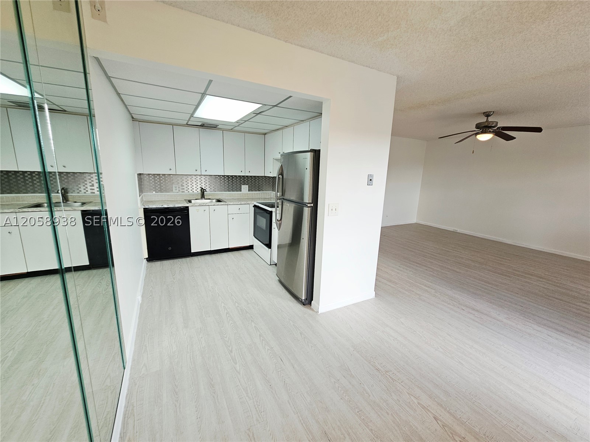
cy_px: 221
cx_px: 295
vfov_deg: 89.9
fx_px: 222
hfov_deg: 106.2
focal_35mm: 13
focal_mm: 2.2
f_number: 2.2
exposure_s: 1/60
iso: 50
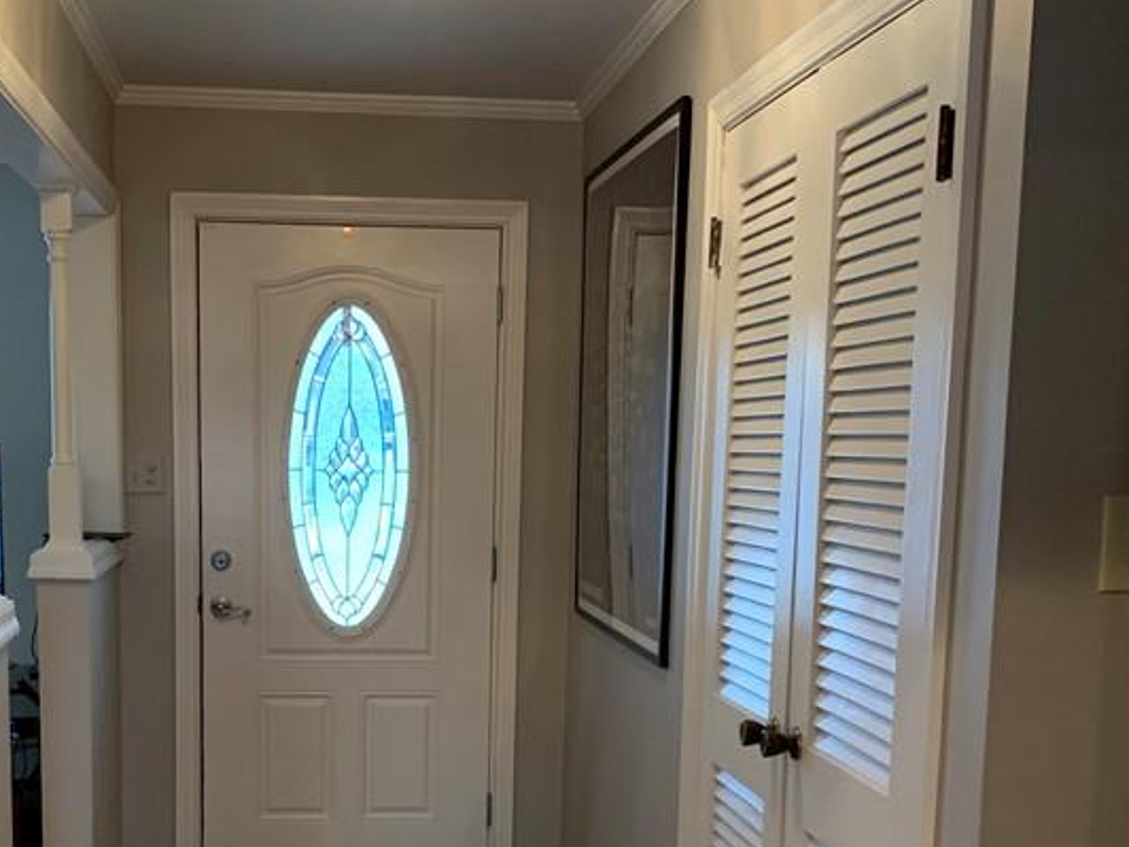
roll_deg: -0.7
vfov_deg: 28.5
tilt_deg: -7.7
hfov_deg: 37.9
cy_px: 673
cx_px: 412
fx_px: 1631
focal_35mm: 50
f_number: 1.8
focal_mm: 4.25
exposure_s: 1/60
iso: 250
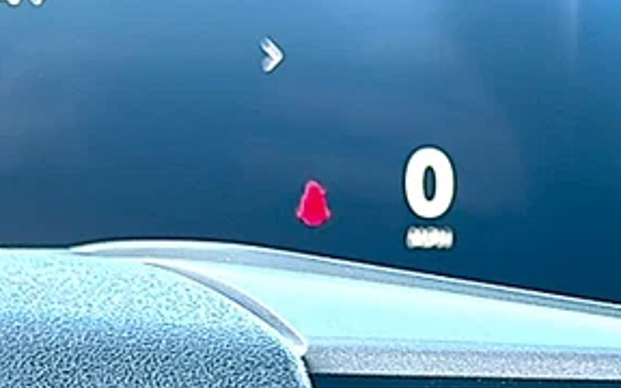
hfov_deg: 17.6
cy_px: 557
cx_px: 602
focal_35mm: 116
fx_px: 1963
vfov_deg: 10.9
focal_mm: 6.86
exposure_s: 1/126
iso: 64
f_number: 1.78
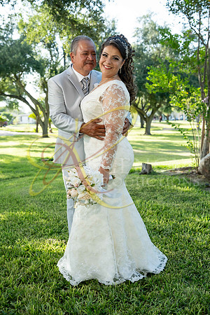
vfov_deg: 46.4
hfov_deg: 31.9
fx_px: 367
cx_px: 105
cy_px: 158
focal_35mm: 42
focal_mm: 42
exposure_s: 1/500
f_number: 4
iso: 500
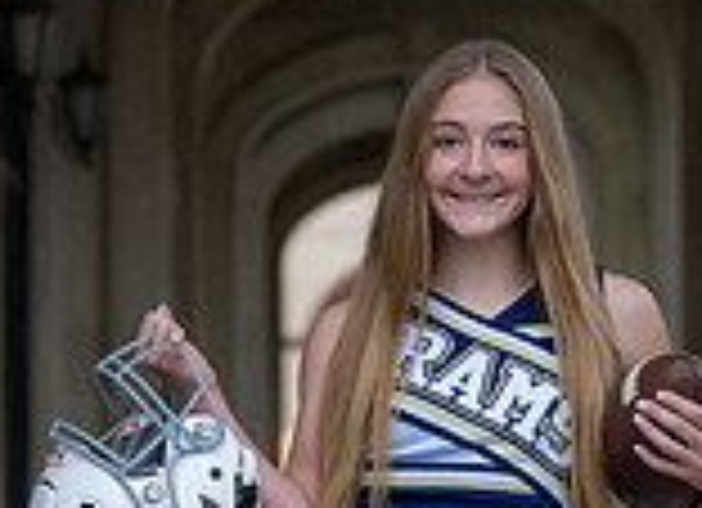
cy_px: 598
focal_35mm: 282
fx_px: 5649
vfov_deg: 5.1
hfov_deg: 7.1
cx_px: 469
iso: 2500
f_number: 2.8
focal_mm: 70
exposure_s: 1/250
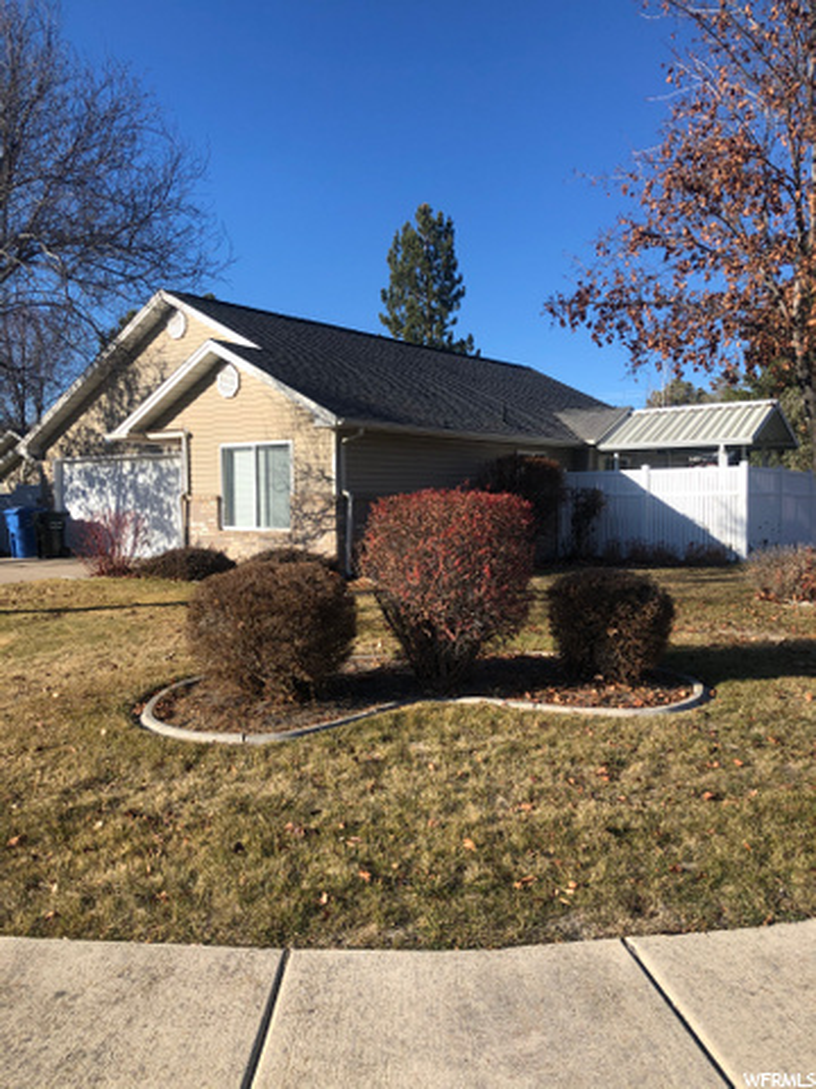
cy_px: 544
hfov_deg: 49.7
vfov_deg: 63.4
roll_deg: -0.4
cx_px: 408
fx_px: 880
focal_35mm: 28
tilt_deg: -2.1
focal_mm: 3.99
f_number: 1.8
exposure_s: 1/1350
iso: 20
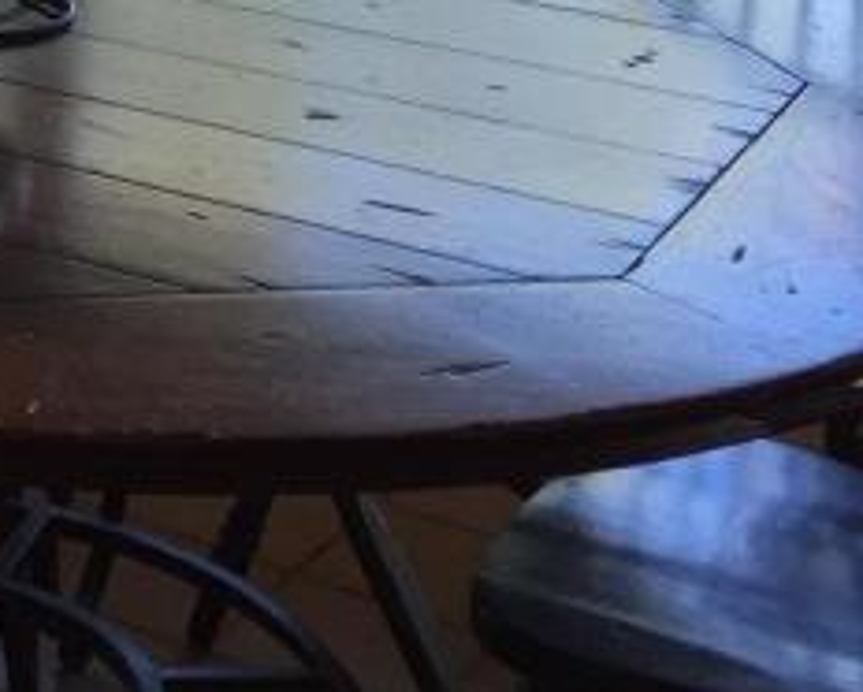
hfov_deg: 13.8
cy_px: -420
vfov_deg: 11.7
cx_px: -681
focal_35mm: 125
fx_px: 3195
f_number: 2.2
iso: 50
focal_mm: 4.15
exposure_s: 1/120
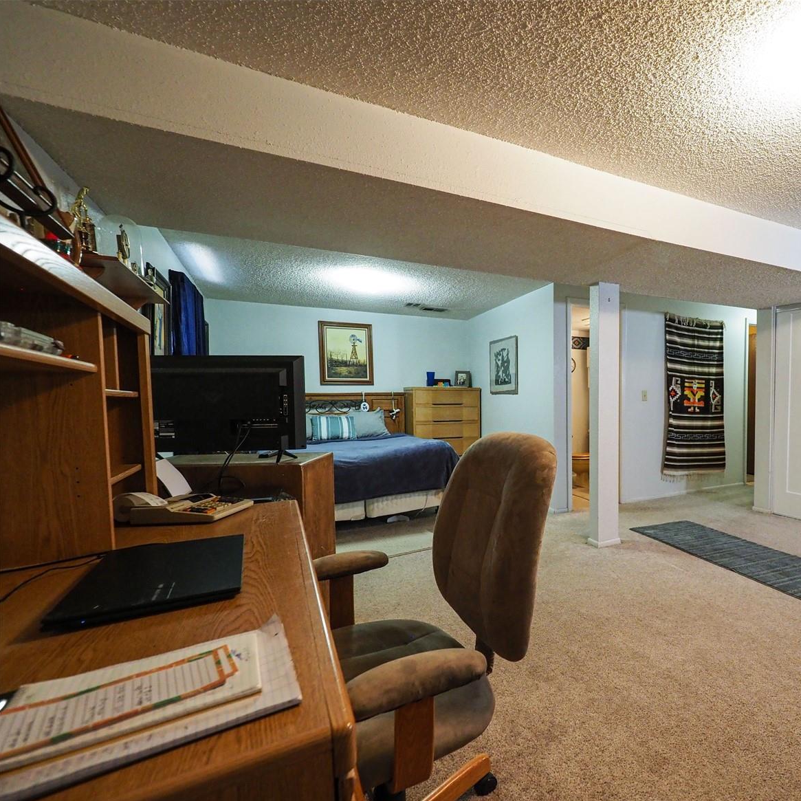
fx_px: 445
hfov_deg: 80.5
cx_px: 548
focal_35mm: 17
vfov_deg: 83.9
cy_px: 412
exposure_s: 1/60
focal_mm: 7
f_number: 2.8
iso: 1250
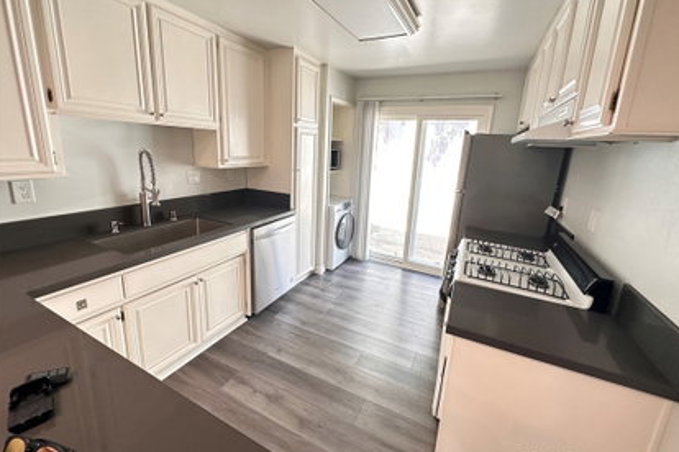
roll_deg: -3.1
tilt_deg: -12.0
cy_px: 206
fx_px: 283
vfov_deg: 77.2
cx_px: 340
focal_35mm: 15
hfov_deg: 100.4
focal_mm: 2.22
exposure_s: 1/60
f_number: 2.2
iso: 200
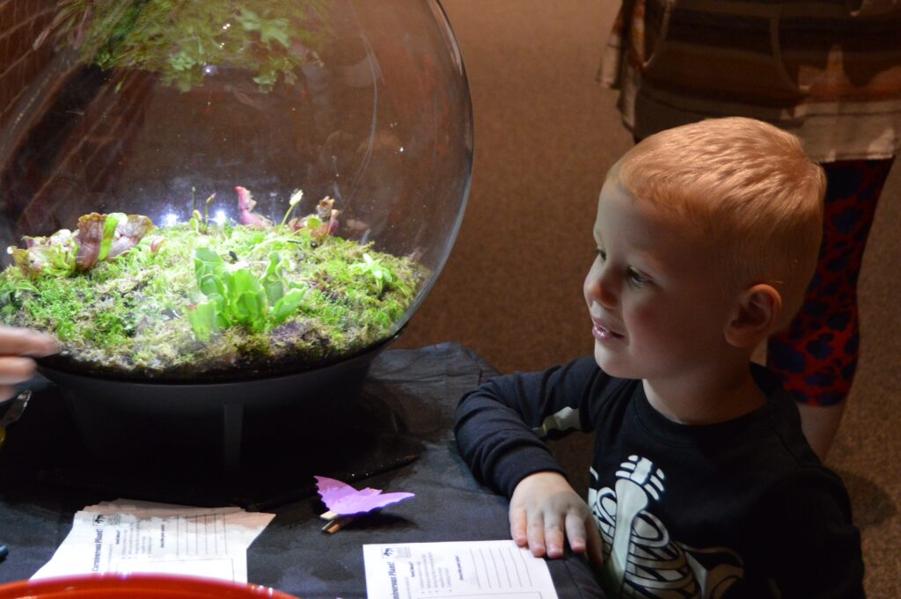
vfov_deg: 28.0
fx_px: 1200
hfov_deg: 41.1
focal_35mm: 48
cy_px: 300
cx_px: 450
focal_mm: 32
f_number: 4.5
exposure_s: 1/60
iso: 1600
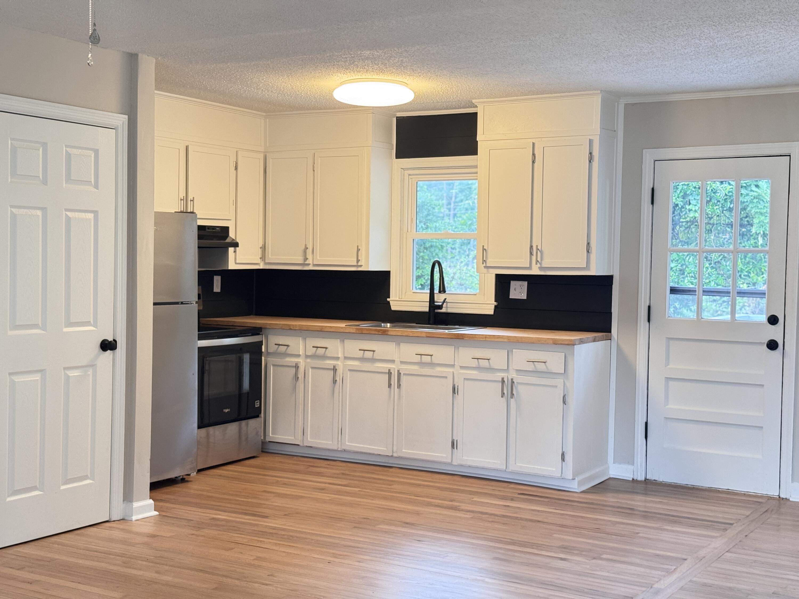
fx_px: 1108
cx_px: 400
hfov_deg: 39.7
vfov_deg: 30.3
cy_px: 300
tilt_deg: -3.2
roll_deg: -1.1
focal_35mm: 48
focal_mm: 6.76
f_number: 1.78
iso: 200
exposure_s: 1/60
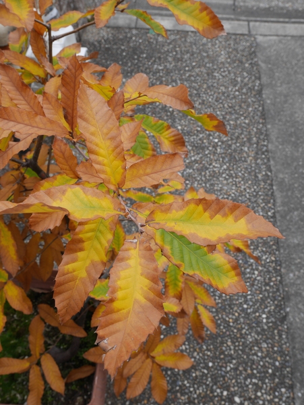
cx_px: 152
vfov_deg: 51.3
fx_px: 421
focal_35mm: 36
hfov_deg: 39.7
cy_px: 202
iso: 200
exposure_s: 1/60
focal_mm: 18
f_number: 10
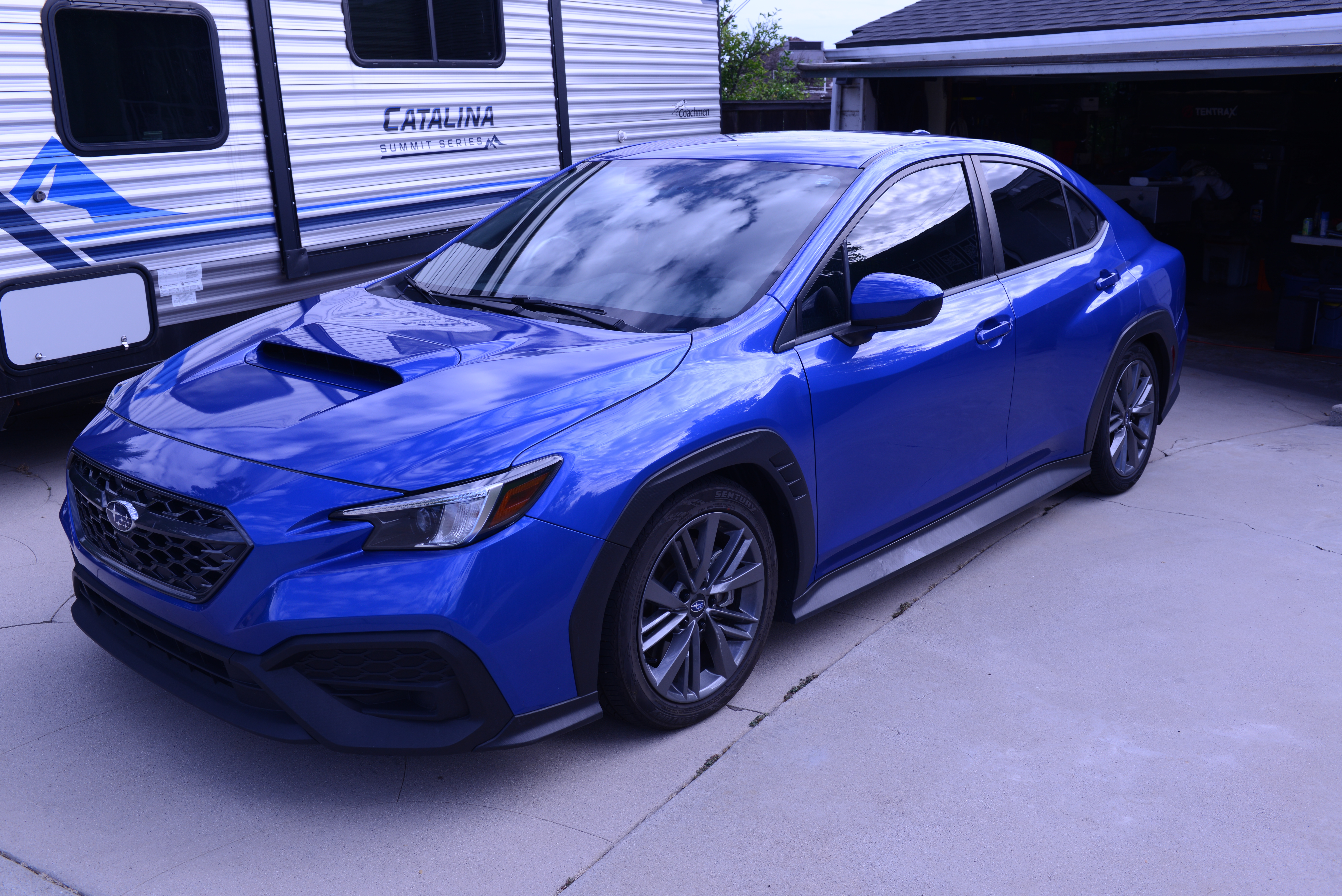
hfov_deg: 58.7
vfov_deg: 41.1
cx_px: 671
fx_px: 1193
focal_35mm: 32
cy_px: 448
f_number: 8
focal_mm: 32
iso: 180
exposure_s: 1/250
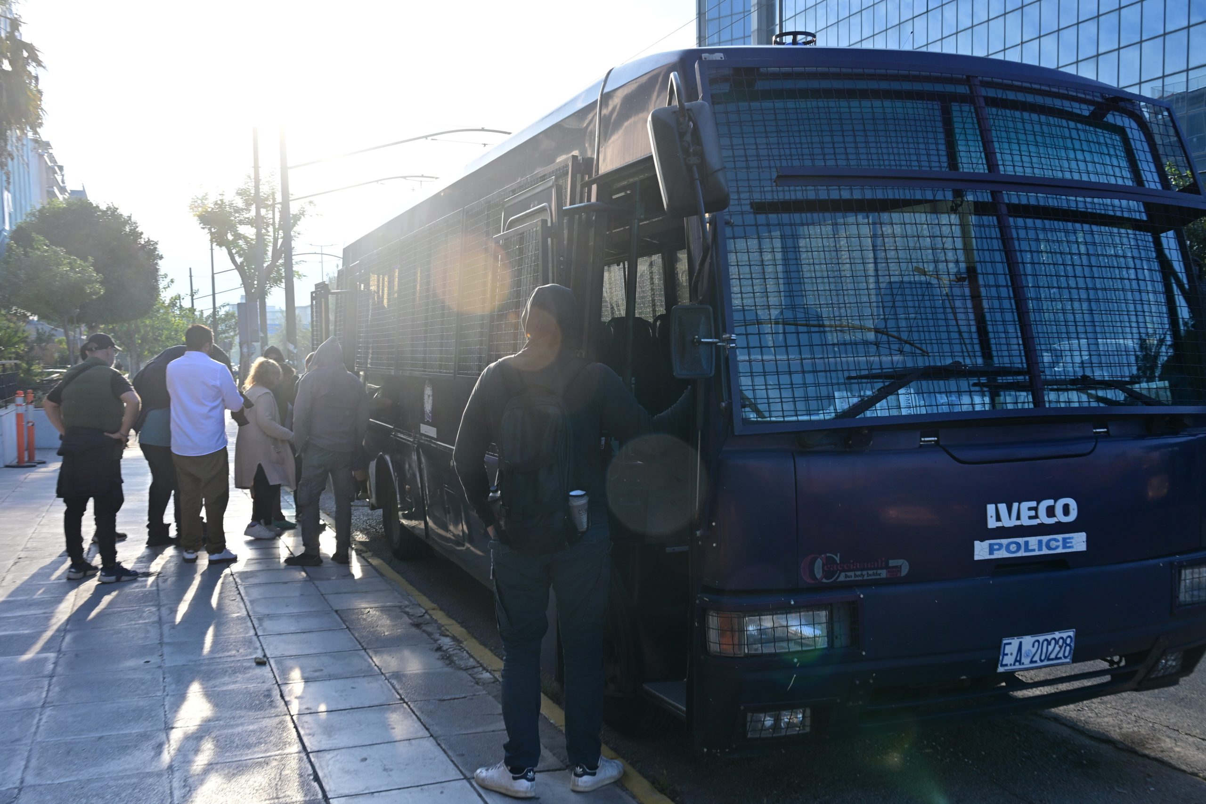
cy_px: 402
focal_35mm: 32
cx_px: 603
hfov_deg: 59.5
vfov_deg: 41.7
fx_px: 1055
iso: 220
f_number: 6.3
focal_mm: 31.5
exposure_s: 1/320
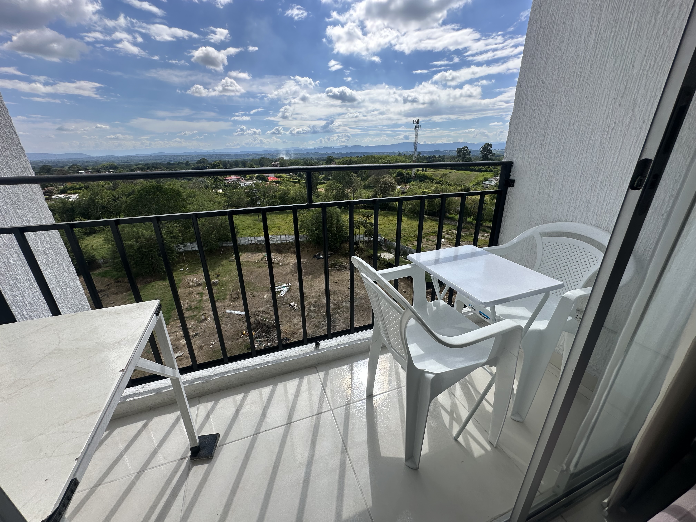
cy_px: 261
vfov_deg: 85.7
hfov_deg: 102.1
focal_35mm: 14
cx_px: 348
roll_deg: -0.8
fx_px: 281
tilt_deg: -21.4
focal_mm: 2.22
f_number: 2.2
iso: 50
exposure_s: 1/2053
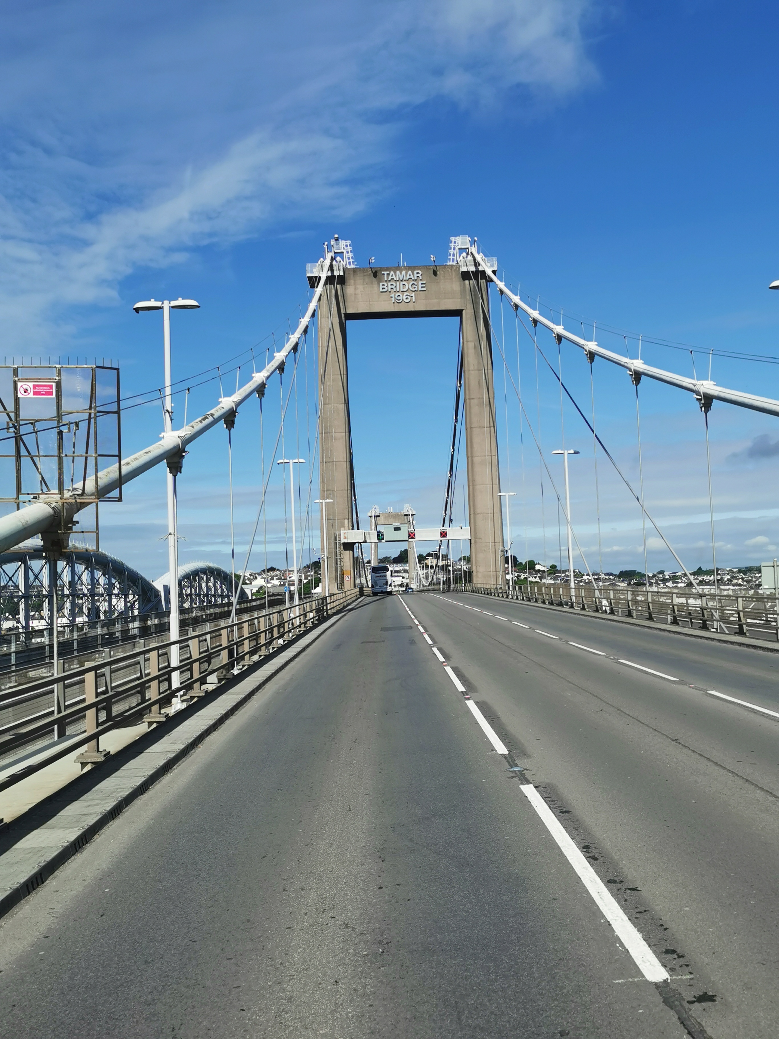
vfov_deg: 51.4
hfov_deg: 39.7
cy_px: 520
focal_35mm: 36
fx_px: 1080
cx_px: 390
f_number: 1.6
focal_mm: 5.56
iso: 50
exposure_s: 1/5051
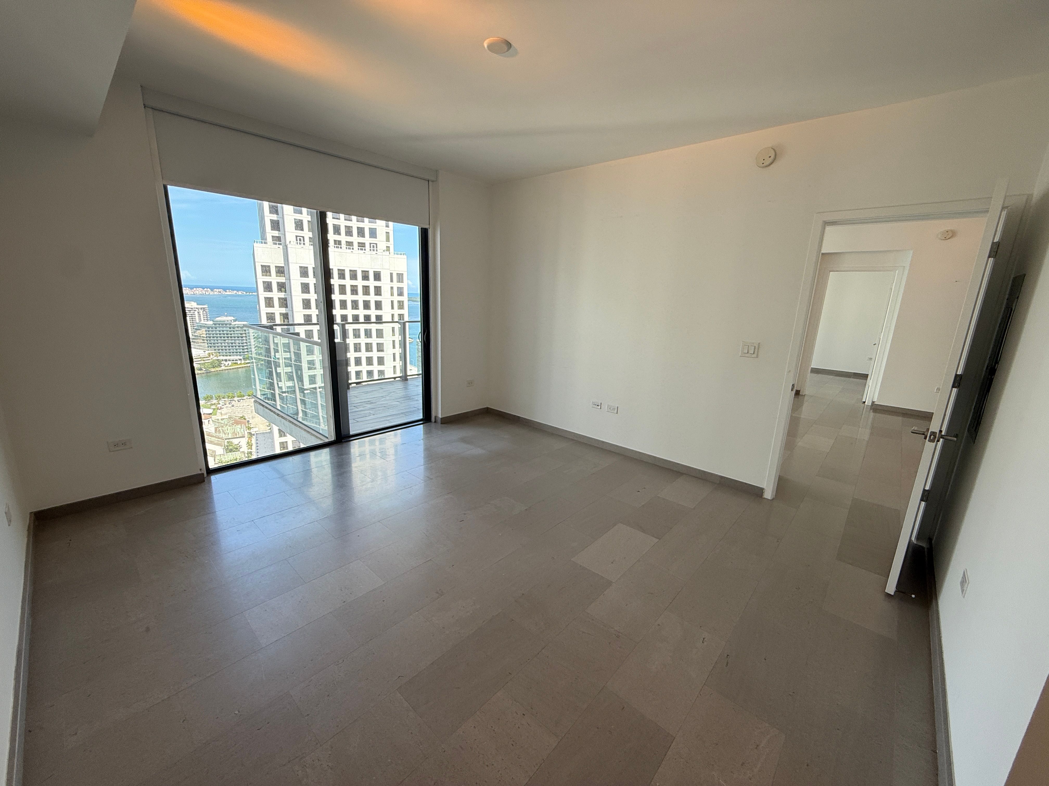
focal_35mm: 14
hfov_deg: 102.1
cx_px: 524
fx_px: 424
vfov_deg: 85.7
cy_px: 393
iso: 64
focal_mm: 2.22
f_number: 2.2
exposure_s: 1/156
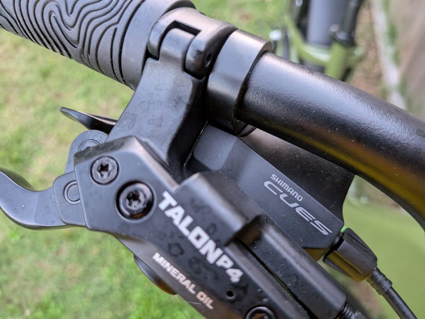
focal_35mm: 24
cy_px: 160
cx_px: 212
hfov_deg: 71.6
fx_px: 295
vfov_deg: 56.8
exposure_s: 1/124
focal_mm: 4.53
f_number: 1.7
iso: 736
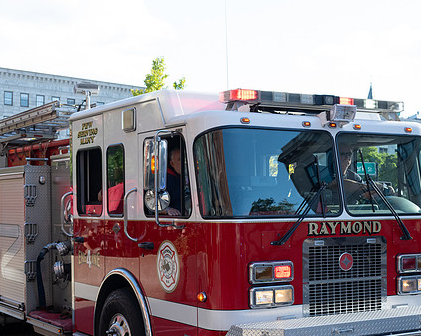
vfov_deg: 23.4
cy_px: 217
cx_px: 291
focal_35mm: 65
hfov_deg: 28.9
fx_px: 809
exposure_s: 1/1250
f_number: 5
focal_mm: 39
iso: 1000
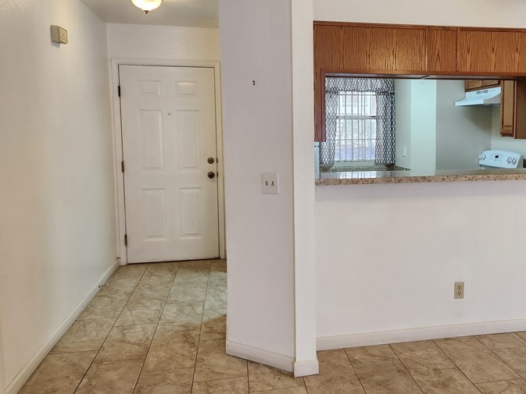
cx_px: 365
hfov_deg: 51.3
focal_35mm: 35
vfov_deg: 40.7
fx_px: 532
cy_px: 180
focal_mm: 5.4
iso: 100
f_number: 1.8
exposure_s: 1/120
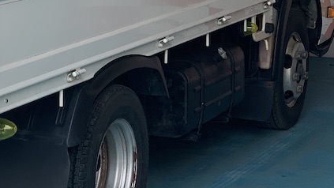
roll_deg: -0.8
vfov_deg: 8.0
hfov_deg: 13.9
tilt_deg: -6.5
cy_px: 24
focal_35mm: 152
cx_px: -2
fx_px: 1346
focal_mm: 6
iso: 16
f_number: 2.4
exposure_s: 1/122
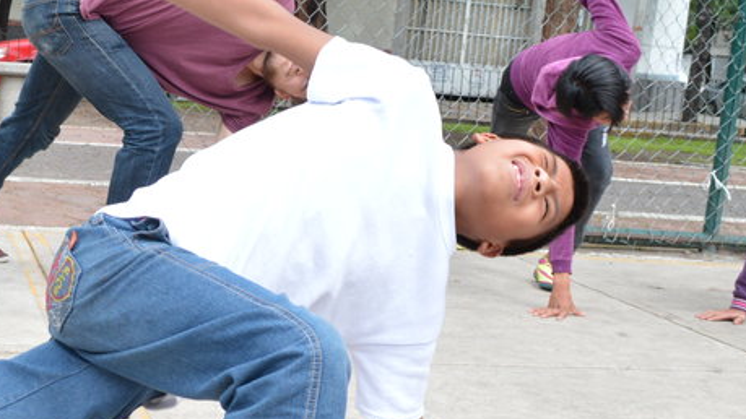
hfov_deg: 32.5
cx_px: 159
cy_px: 358
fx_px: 1246
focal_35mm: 63
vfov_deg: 18.8
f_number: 7.1
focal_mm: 18
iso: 200
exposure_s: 1/125
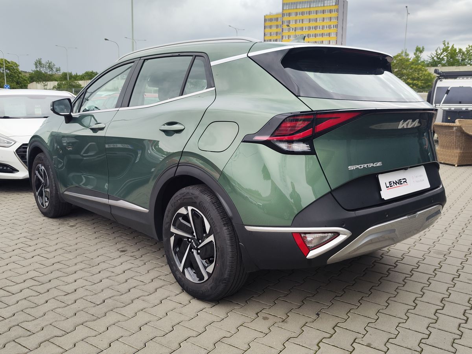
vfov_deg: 58.9
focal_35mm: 23
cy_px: 177
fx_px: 314
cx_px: 236
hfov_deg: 73.9
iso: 50
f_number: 1.69
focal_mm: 7.01
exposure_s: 1/164
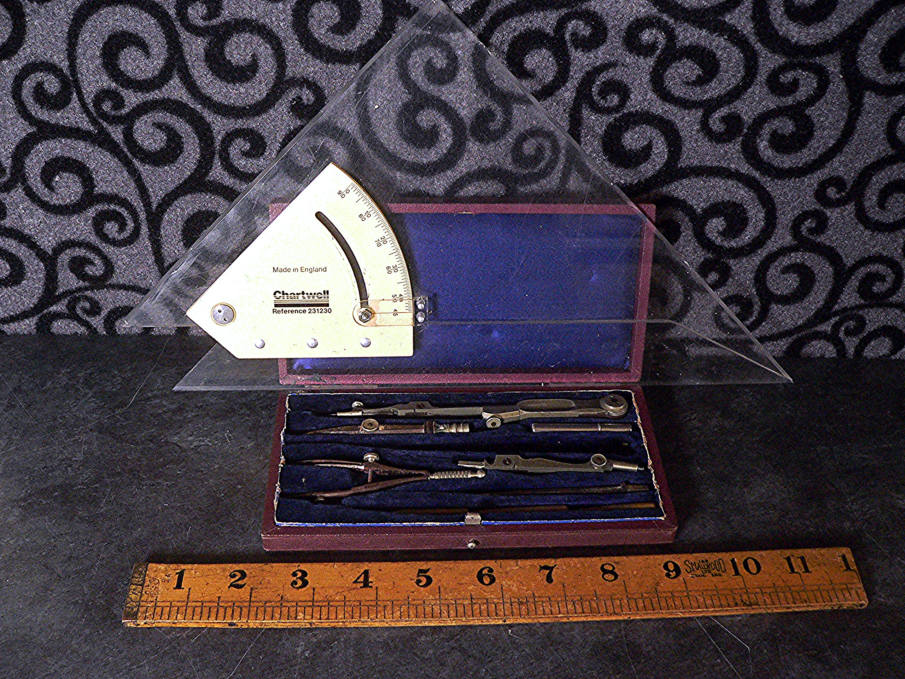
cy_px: 340
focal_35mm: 36
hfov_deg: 51.4
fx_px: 941
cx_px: 452
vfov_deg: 39.7
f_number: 2.8
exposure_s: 1/13
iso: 400
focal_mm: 6
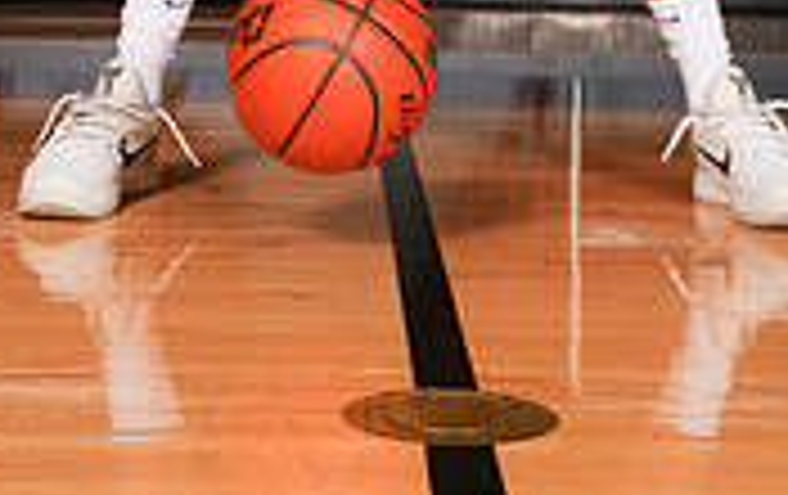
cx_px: 392
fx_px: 2194
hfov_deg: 20.4
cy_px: -513
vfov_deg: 11.5
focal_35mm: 102
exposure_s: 1/200
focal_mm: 39
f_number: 8
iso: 400
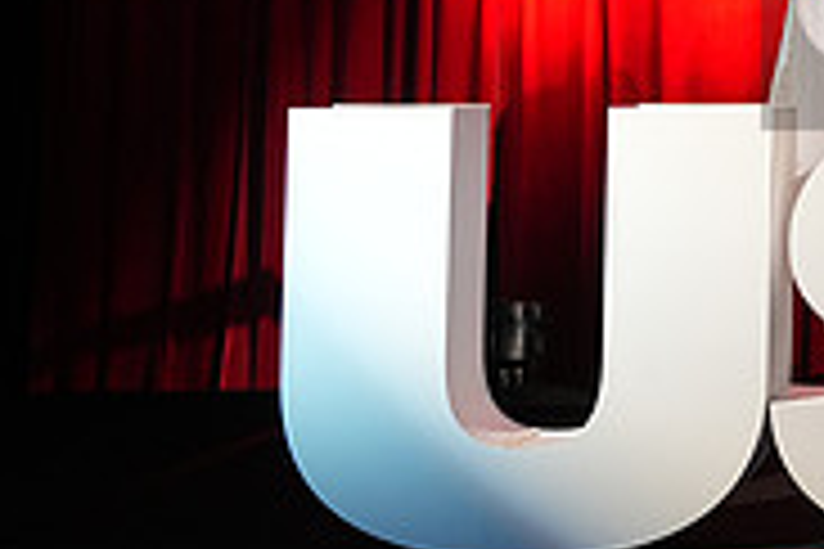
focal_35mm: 76
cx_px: 1252
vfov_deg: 17.6
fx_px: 1739
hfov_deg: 21.9
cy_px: 11
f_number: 5
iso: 1000
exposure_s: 1/160
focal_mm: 24
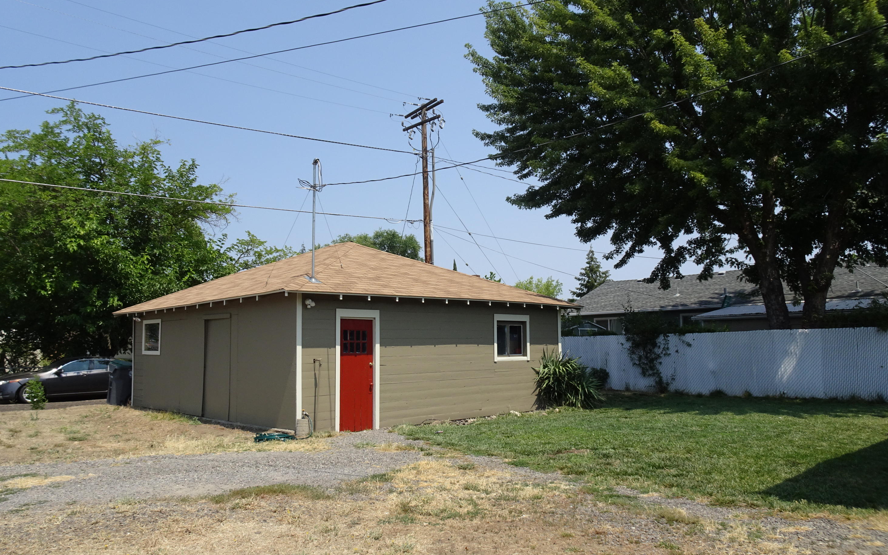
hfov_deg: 70.4
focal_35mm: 26
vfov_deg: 47.6
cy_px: 295
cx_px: 435
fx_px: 629
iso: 80
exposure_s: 1/1000
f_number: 3.5
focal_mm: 4.1
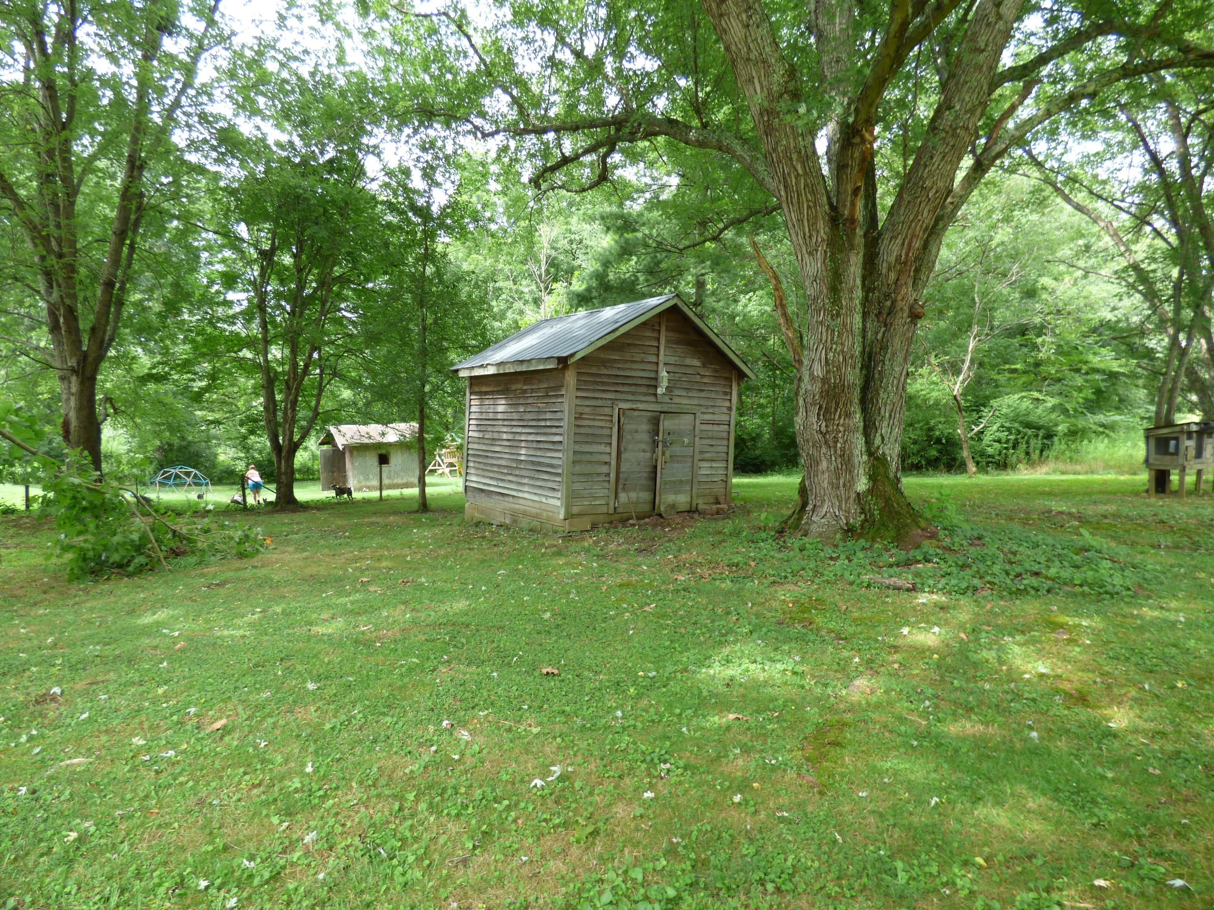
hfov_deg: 81.7
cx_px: 607
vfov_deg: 66.0
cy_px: 455
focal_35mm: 20
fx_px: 701
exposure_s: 1/100
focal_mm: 3.58
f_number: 2.8
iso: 100
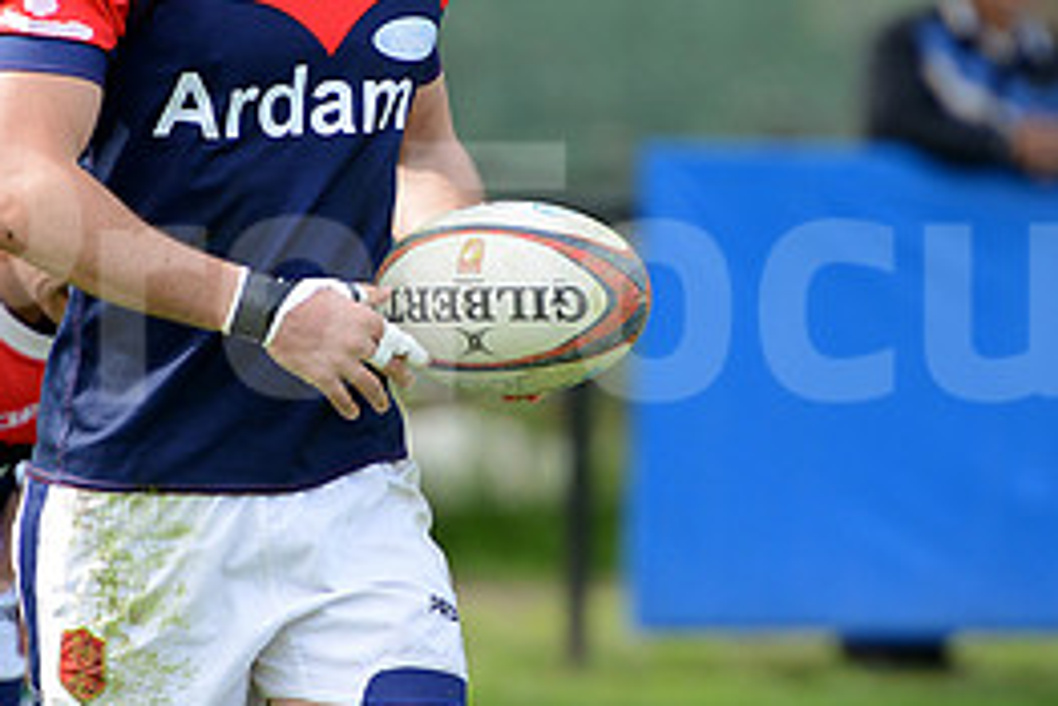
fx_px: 17584
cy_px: 264
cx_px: 230
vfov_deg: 2.3
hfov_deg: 3.4
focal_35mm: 598
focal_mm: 270
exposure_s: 1/500
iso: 400
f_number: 4
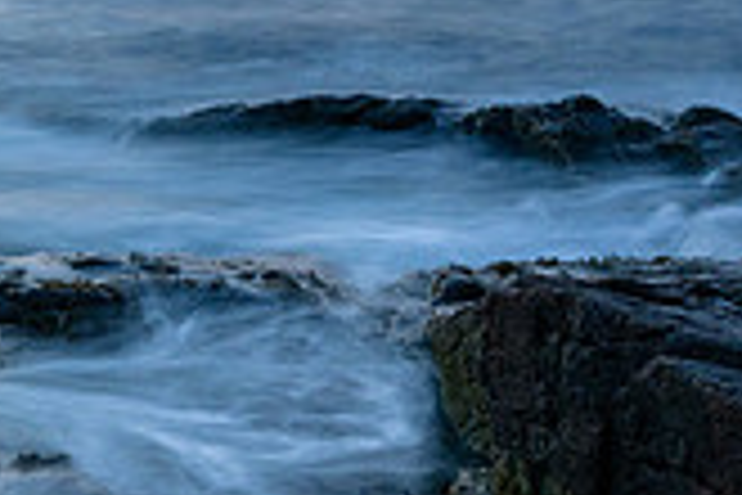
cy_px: 250
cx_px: -207
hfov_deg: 21.5
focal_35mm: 86
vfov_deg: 15.9
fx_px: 1772
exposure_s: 4
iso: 400
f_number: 14
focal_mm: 24
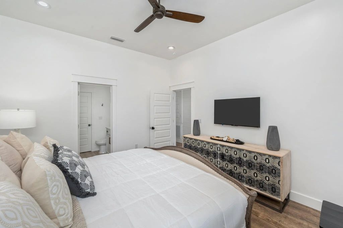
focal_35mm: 14
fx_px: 133
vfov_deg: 81.1
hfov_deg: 104.3
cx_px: 172
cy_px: 114
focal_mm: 14
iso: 160
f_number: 9
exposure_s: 1/50
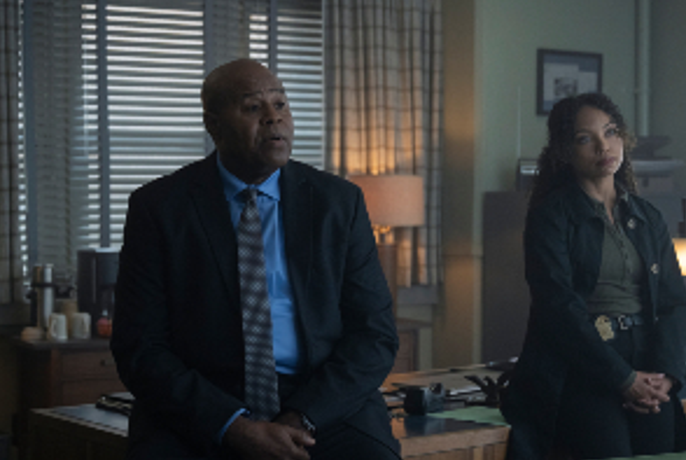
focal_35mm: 72
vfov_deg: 19.0
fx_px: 1374
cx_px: 401
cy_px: 265
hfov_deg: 28.0
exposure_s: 1/80
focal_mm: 53
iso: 1600
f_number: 3.5
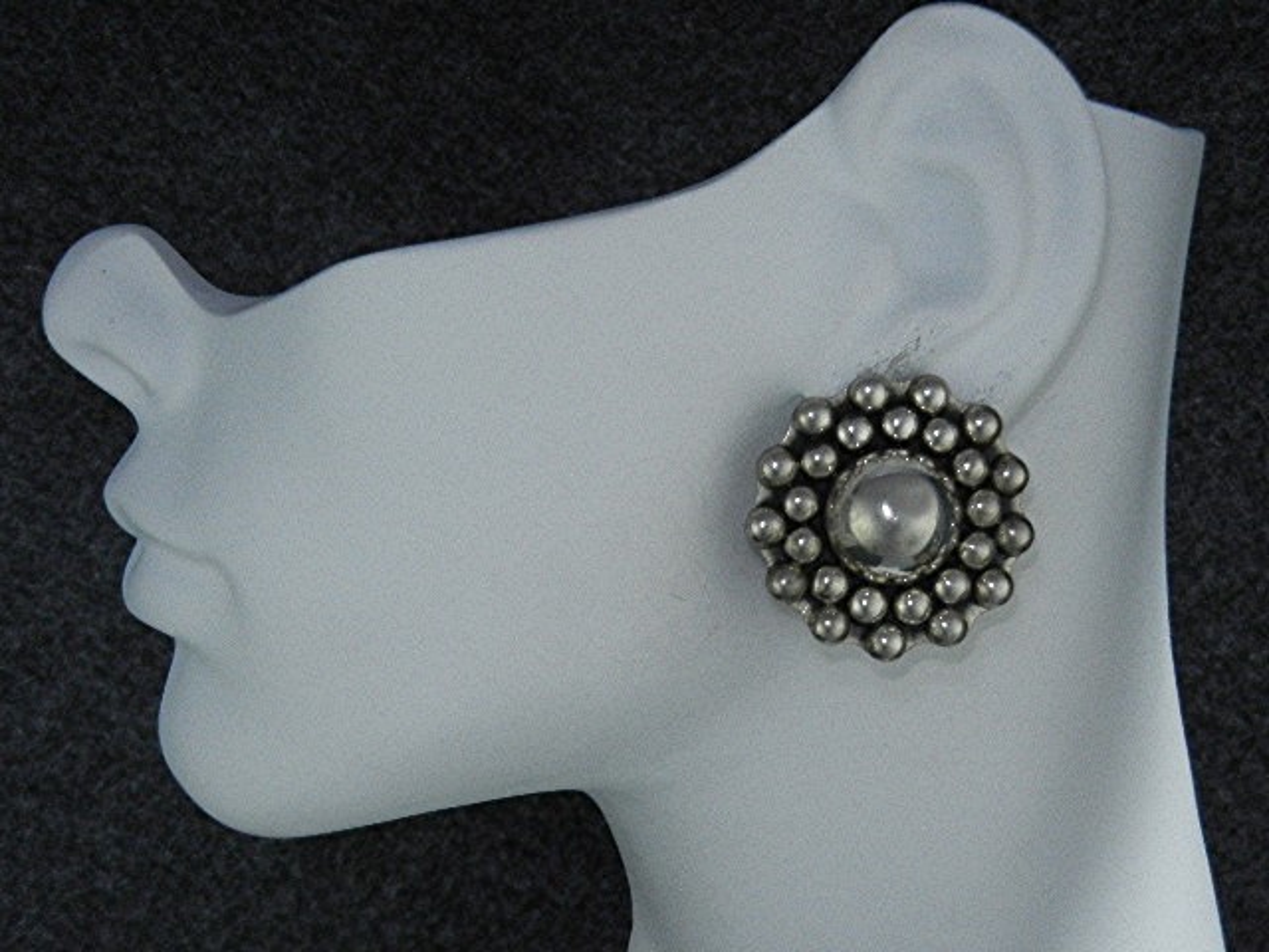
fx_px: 2163
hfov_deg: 32.7
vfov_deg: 24.8
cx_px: 634
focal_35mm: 59
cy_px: 476
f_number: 8
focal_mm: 10.6
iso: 732
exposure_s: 1/30
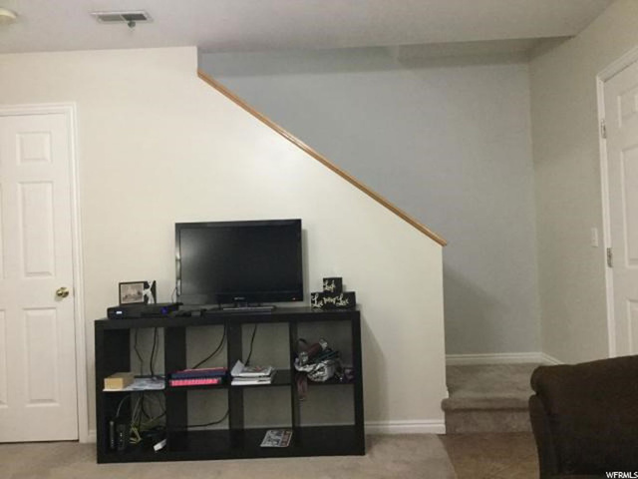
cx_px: 319
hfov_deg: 58.4
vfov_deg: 45.4
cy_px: 240
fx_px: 571
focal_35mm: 31
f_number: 2.4
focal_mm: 3.3
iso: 200
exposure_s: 1/15
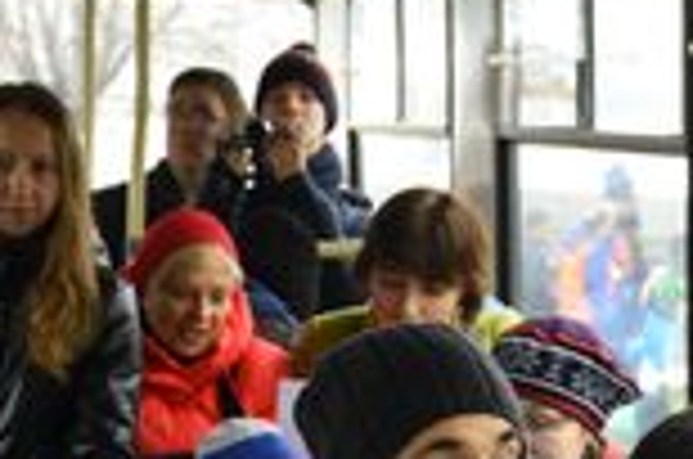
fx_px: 3054
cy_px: 626
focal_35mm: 159
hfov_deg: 12.9
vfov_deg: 8.5
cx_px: 202
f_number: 4
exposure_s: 1/160
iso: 1600
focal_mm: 35
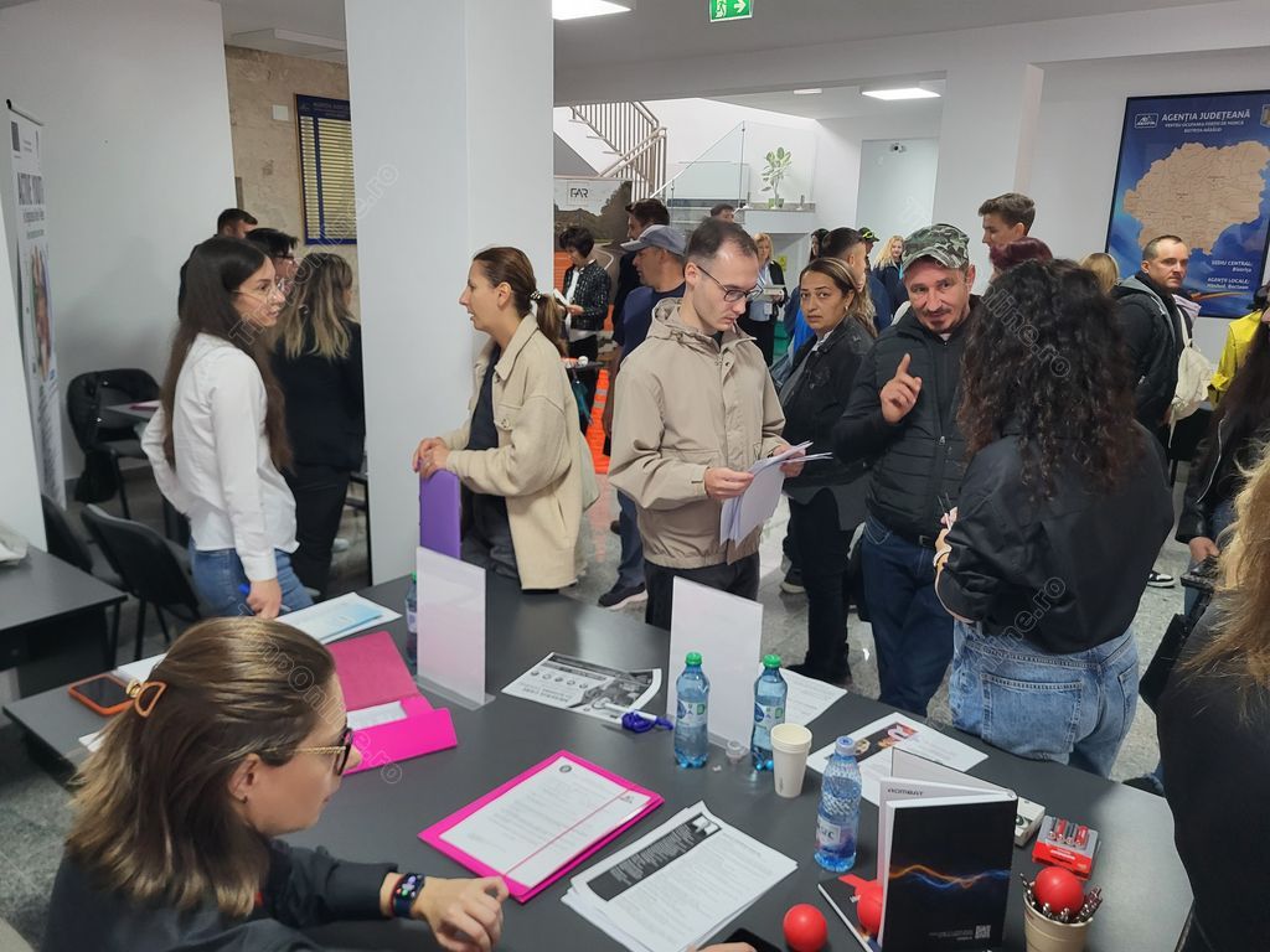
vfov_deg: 53.1
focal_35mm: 26
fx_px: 954
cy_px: 476
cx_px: 635
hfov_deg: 67.3
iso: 320
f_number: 1.8
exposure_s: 1/100
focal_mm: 5.4
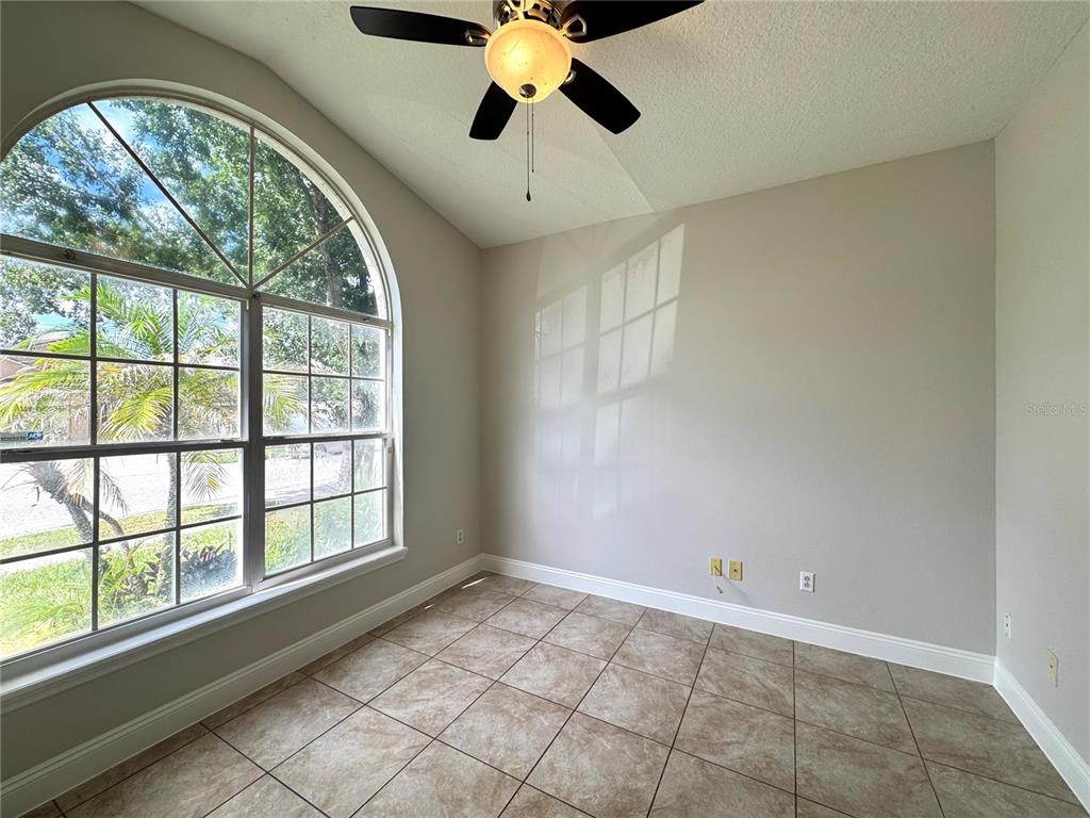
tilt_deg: -0.7
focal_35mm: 14
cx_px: 545
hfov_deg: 102.1
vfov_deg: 85.7
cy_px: 409
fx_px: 441
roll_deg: +0.2
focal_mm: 2.22
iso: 40
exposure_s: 1/211
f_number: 2.2
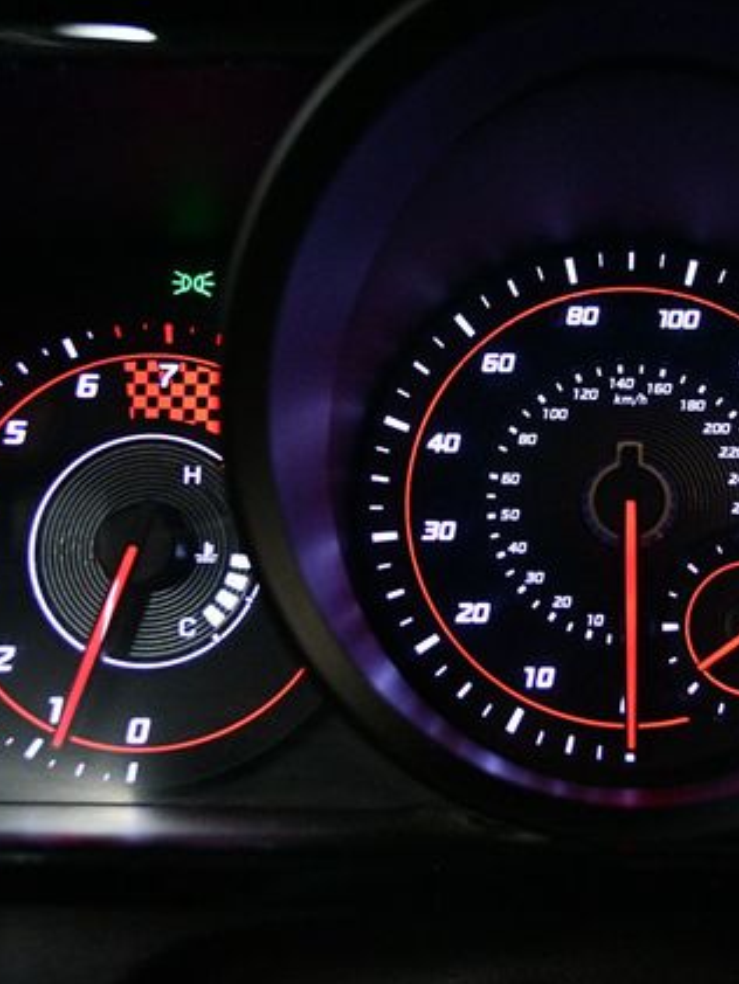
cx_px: 599
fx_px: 1622
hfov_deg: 25.2
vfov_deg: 33.8
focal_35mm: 57
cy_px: 493
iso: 5000
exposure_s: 1/60
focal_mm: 26
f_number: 4.2
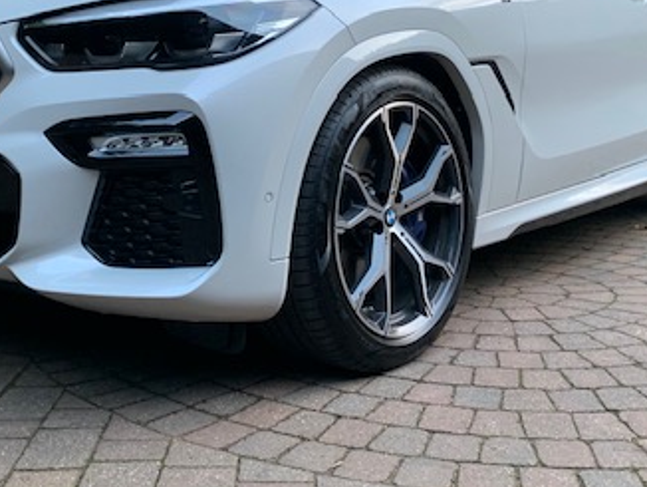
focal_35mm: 51
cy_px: 95
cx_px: 262
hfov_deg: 37.3
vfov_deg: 28.0
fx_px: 954
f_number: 1.8
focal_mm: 4.25
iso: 80
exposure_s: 1/121
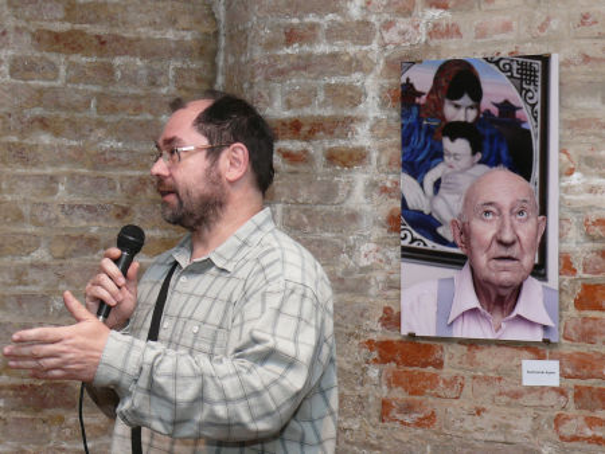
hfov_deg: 27.0
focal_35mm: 72
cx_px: 302
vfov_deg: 20.5
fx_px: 1259
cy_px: 227
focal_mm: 11.1
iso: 100
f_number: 3.2
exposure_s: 1/30
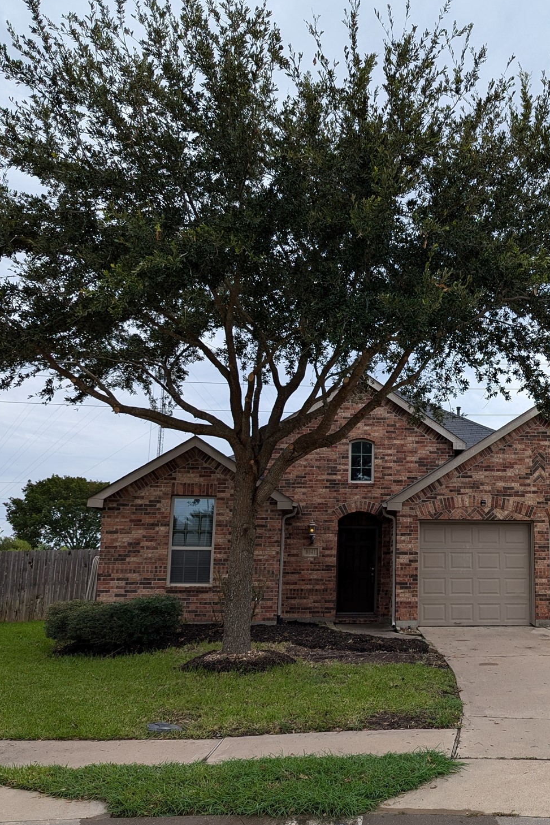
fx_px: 802
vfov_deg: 54.4
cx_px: 446
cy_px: 426
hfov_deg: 36.5
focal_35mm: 35
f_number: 1.85
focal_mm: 6.81
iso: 44
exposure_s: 1/1770
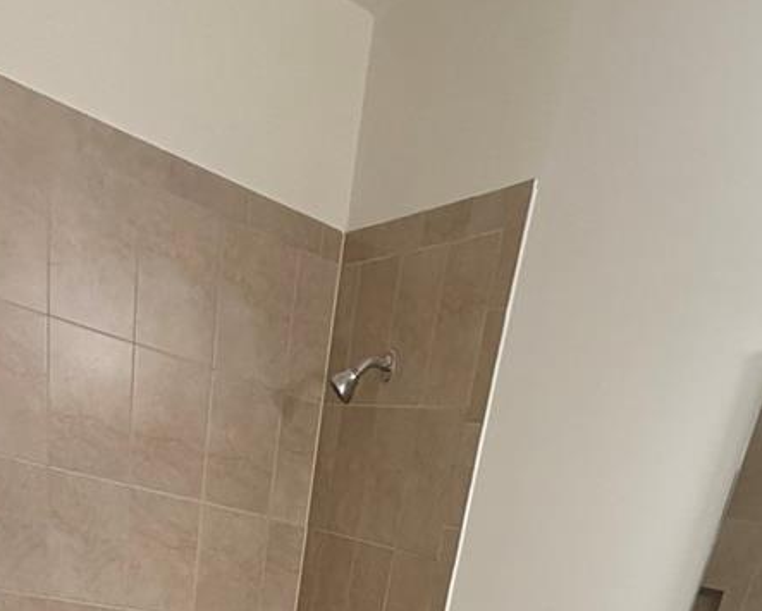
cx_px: 394
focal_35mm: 37
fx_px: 835
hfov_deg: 49.0
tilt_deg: -28.1
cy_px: 1015
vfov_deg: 24.7
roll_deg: -12.3
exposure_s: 1/120
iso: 200
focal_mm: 2.22
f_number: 2.2
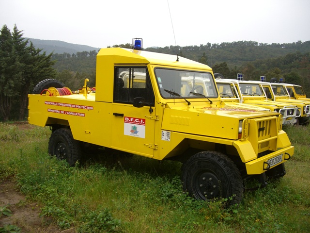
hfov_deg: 49.0
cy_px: 116
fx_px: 340
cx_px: 155
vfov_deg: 37.7
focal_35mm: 38
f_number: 2.8
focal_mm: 7.9
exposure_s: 1/160
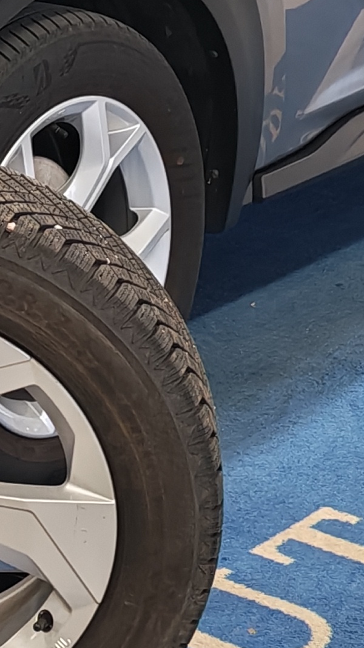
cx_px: -68
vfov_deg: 15.4
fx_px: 2368
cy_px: 81
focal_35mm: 138
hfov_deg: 8.7
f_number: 1.9
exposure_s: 1/100
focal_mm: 6.12
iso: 300
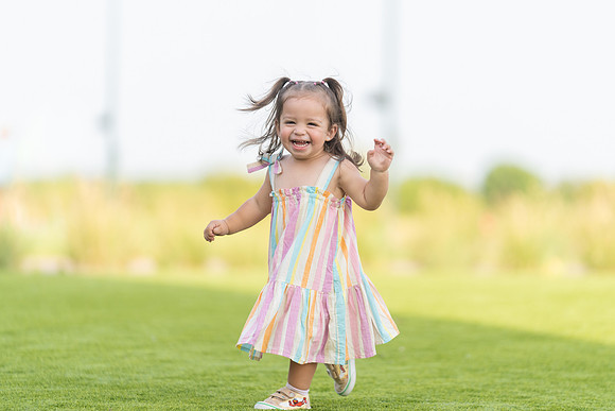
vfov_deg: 6.7
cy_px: 206
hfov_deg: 10.1
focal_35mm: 205
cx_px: 308
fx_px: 3496
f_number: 2.8
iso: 400
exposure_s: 1/1000
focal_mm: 200
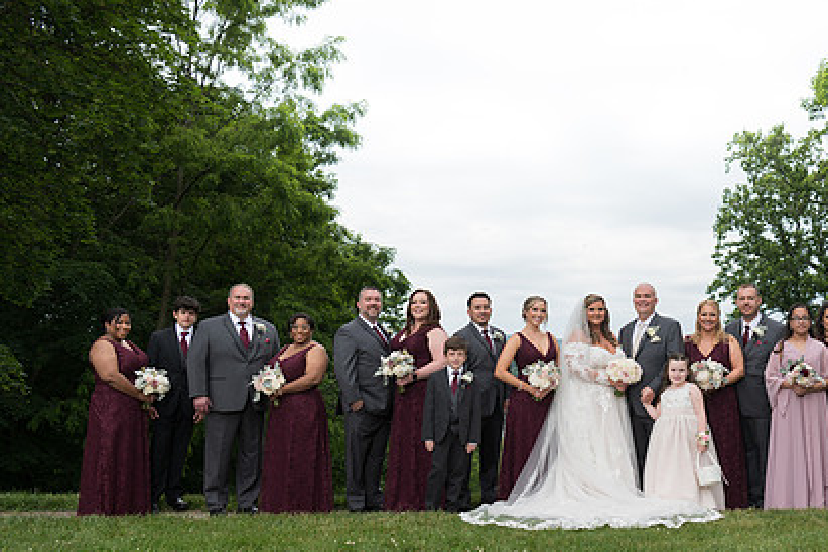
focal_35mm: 48
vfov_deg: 28.0
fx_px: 1104
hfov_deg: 40.5
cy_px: 311
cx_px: 568
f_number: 4.5
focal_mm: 34
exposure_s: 1/250
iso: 64
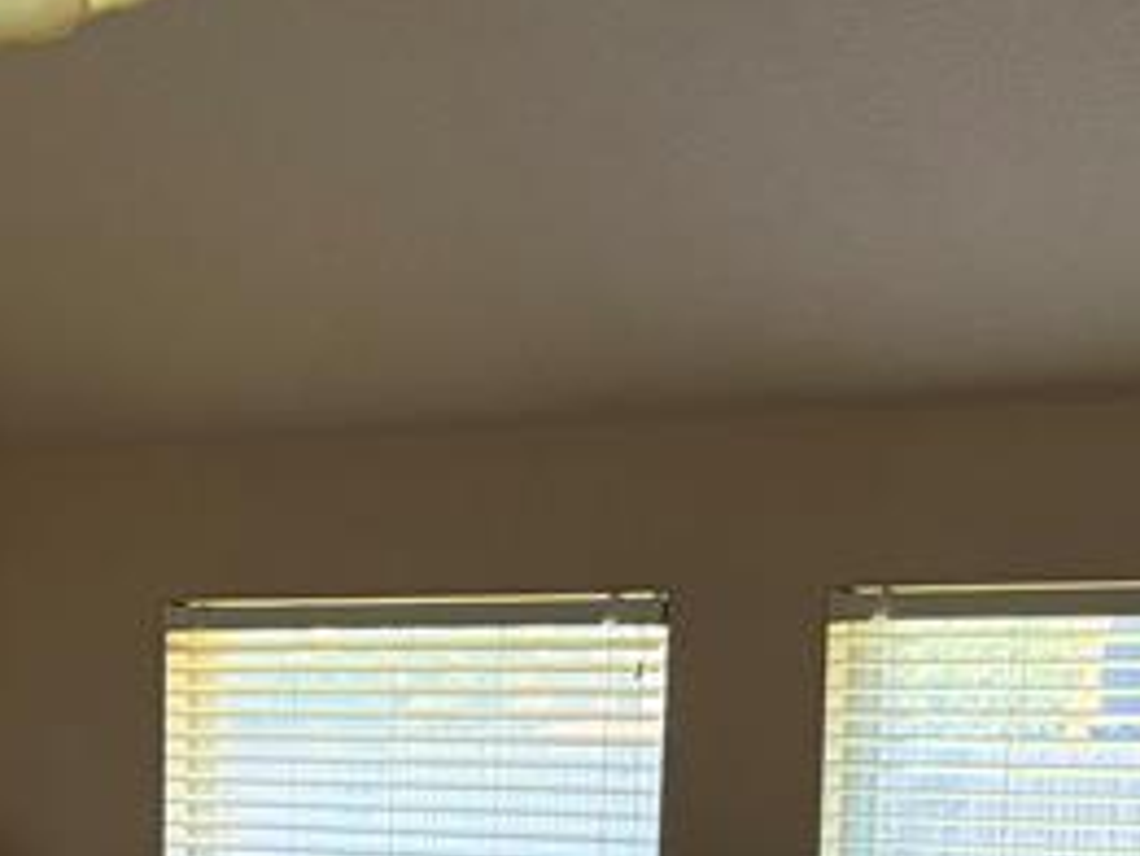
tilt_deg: -8.3
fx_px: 3361
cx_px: 100
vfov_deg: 13.8
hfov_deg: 18.9
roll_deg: -0.3
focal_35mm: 102
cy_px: 1214
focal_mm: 5.96
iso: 125
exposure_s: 1/60
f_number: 1.6
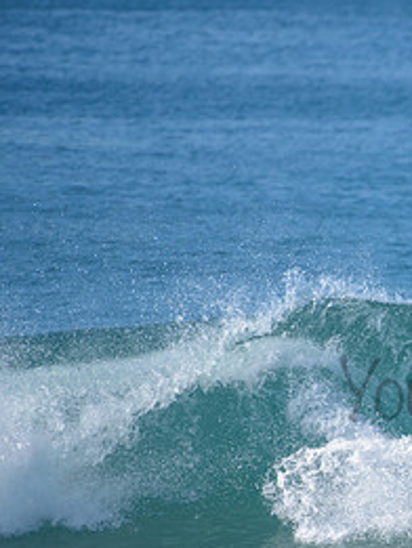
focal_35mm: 1068
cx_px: 557
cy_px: 371
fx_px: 16935
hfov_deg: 1.4
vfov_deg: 1.9
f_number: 5.6
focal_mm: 500
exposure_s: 1/2000
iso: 280
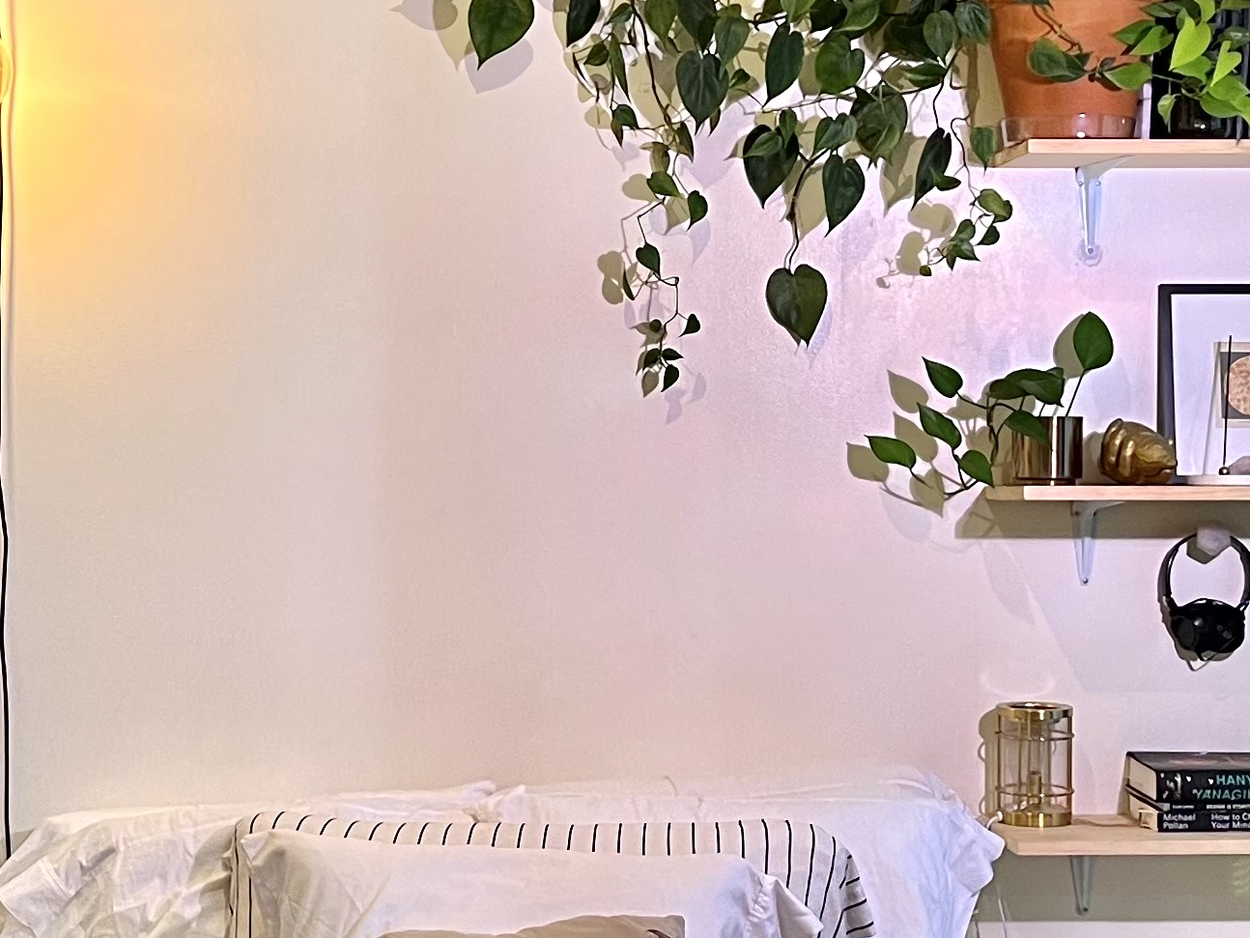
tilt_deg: -1.4
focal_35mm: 81
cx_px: 591
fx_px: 2925
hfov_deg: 24.1
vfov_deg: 18.2
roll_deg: -0.2
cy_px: 453
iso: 100
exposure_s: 1/60
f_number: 1.5
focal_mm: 5.7
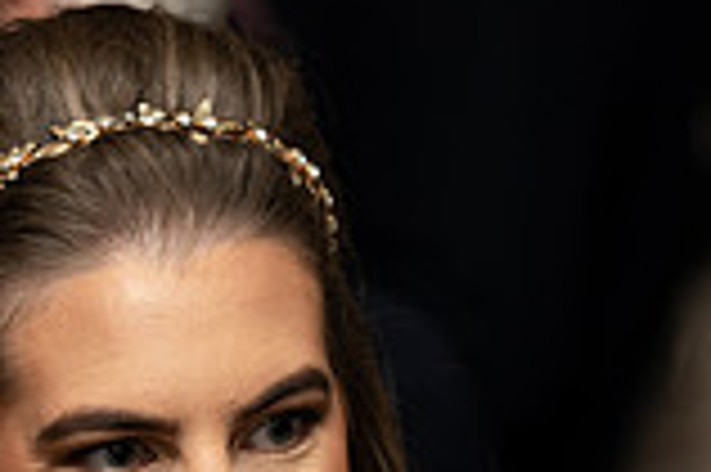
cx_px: 369
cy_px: 627
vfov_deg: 3.0
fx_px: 9056
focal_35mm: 459
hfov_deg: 4.5
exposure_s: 1/250
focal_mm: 125
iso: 100
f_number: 2.8
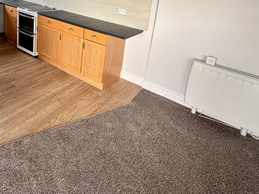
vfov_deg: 49.6
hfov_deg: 68.3
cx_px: 98
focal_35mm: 25
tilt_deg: -13.4
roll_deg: -5.9
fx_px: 187
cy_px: 24
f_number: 2.2
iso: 80
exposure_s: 1/99
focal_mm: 2.22
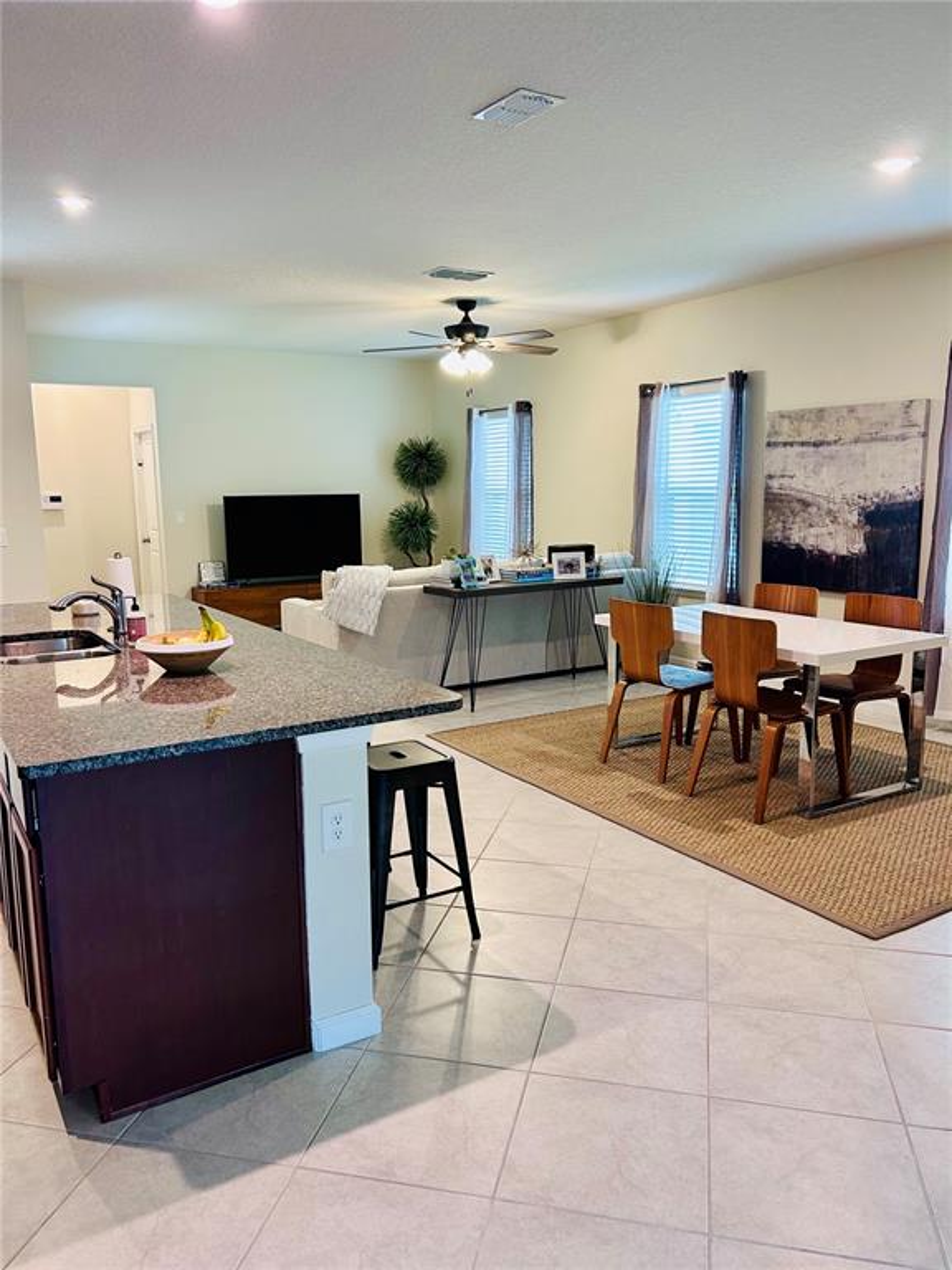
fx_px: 953
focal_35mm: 26
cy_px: 635
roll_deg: +1.0
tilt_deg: -9.1
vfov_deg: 67.3
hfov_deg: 53.1
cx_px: 476
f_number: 1.5
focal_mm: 5.7
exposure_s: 1/60
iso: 125
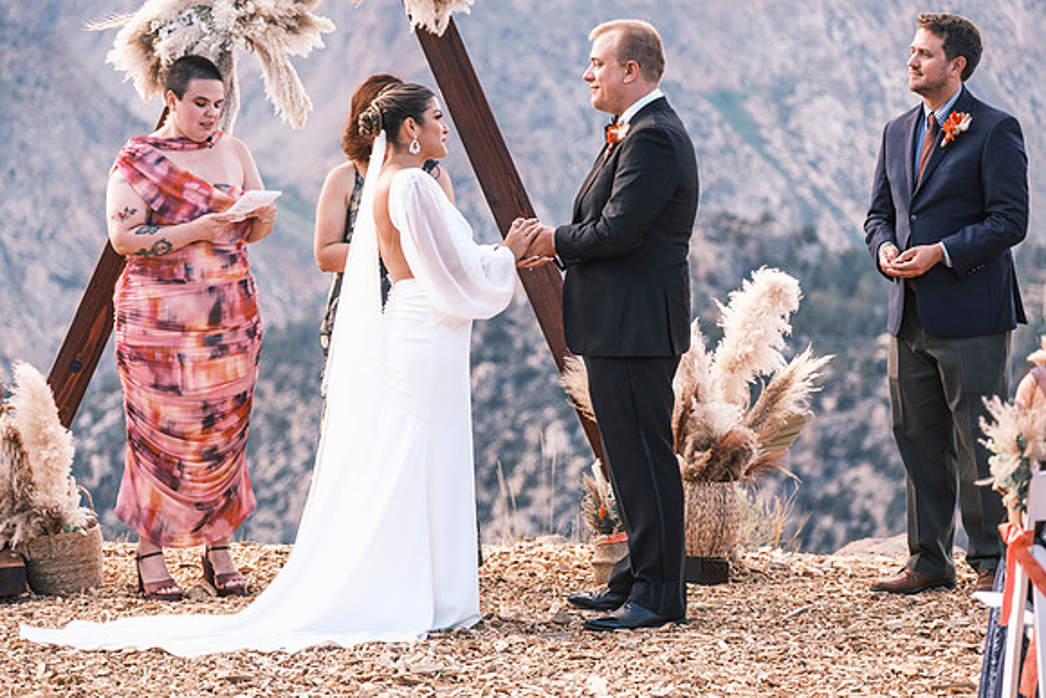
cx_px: 523
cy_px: 349
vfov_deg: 10.9
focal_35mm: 126
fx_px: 3662
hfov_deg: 16.3
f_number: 2.8
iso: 400
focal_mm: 83.8
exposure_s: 1/340
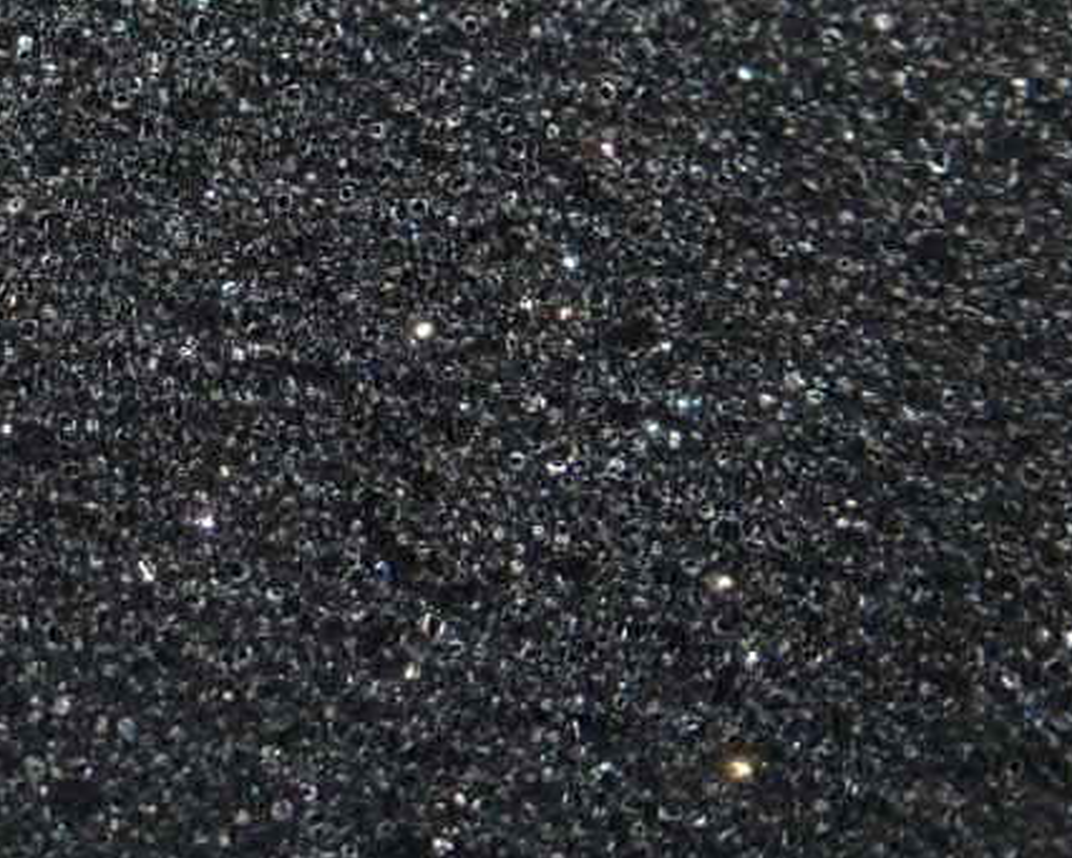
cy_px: -224
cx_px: -385
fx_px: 2793
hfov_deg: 19.7
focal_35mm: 88
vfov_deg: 16.6
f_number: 3.2
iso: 125
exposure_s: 1/13
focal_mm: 5.5
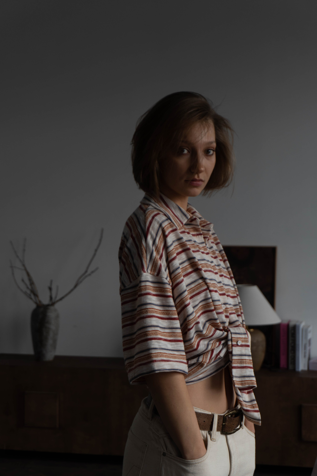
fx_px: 991
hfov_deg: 18.2
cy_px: 238
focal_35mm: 75
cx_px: 158
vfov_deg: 27.0
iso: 100
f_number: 5.6
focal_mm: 50
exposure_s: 1/60
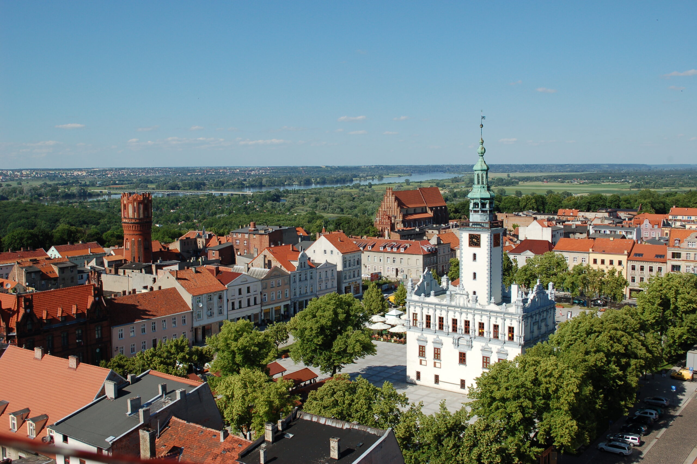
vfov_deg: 34.1
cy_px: 232
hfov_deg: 49.6
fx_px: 754
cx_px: 348
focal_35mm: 39
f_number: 10
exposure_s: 1/400
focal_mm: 26
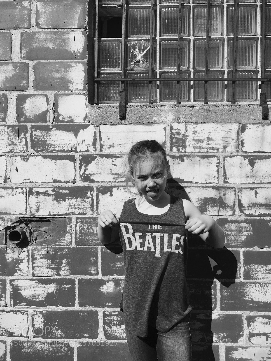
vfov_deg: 61.7
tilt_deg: +0.1
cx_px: 136
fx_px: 303
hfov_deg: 48.2
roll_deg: -0.4
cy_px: 180
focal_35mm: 29
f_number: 2.2
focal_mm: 4.15
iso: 32
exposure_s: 1/3300
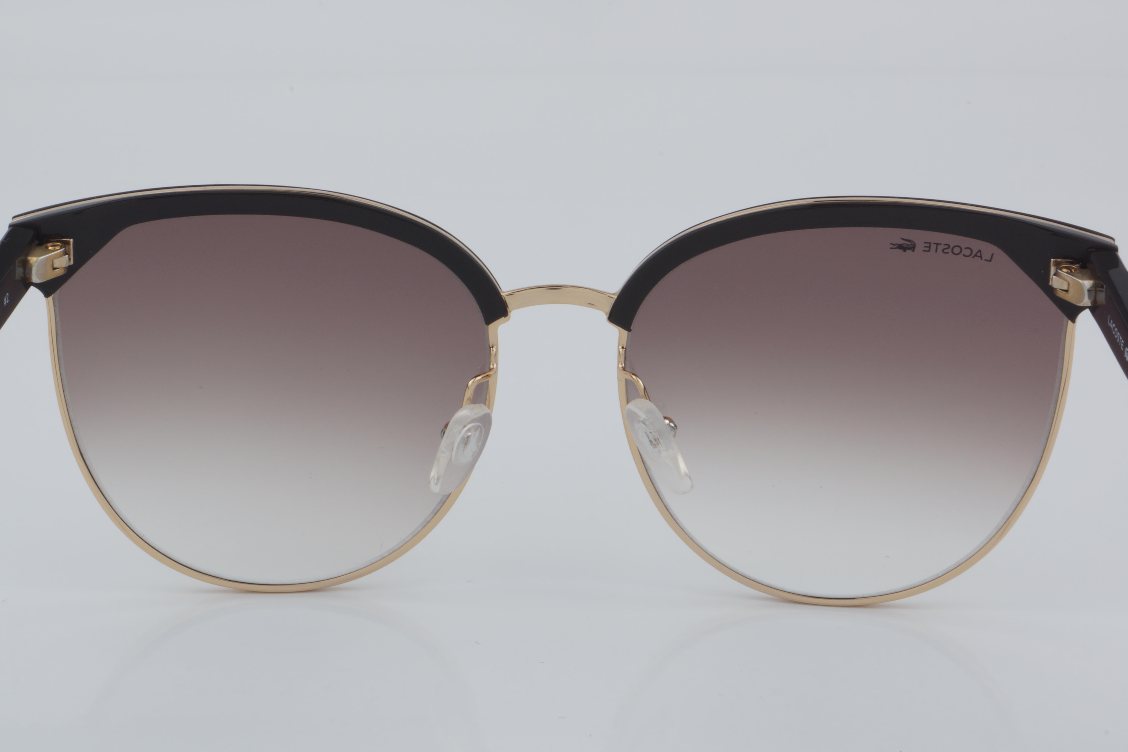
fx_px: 2585
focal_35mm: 82
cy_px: 376
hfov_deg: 24.6
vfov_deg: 16.6
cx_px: 564
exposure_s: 1/4
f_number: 32
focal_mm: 55
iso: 100
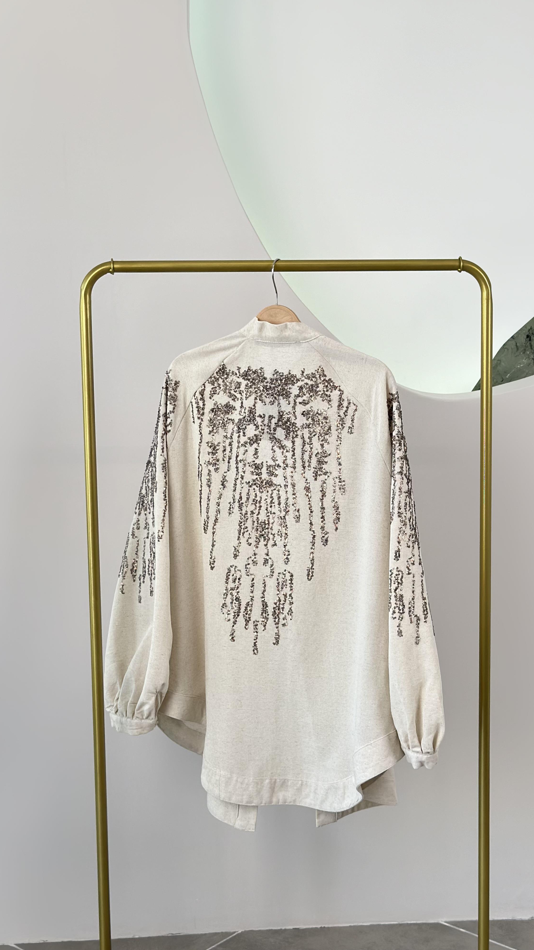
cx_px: 290
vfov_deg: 39.2
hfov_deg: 22.6
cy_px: 472
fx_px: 1334
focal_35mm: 53
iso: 80
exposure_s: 1/393
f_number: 1.78
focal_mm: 6.86
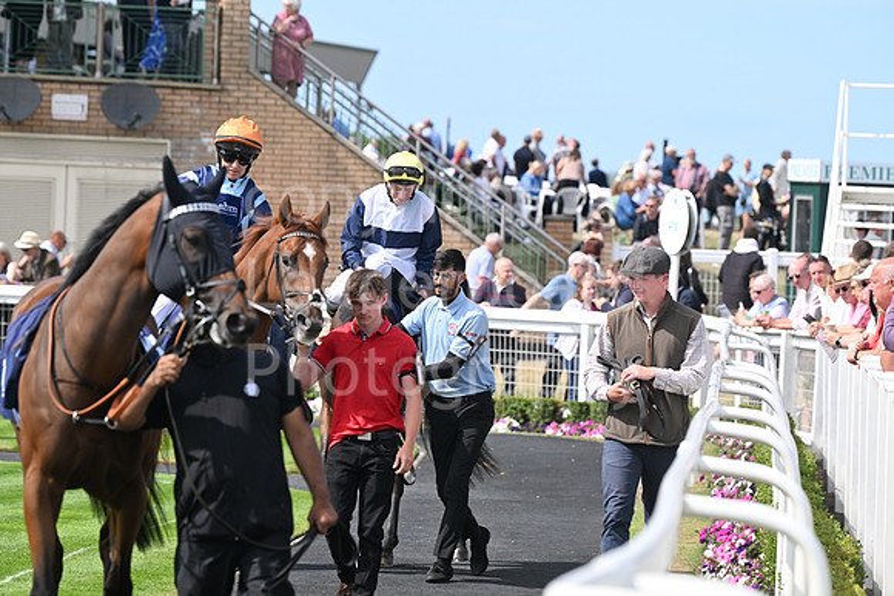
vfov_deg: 7.2
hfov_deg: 10.8
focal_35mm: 190
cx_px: 447
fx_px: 4719
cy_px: 298
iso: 400
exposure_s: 1/1600
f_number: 5.6
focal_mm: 190
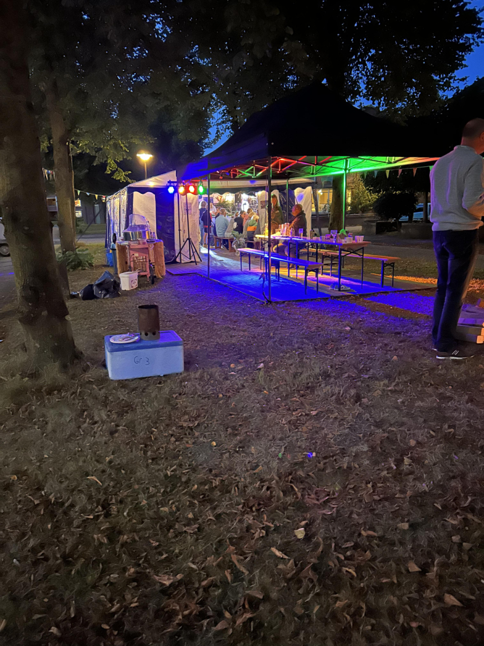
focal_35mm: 26
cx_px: 242
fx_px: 485
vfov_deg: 67.3
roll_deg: +2.2
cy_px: 323
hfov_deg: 53.1
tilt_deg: -13.1
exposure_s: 1/14
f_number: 1.5
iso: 1600
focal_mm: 5.7
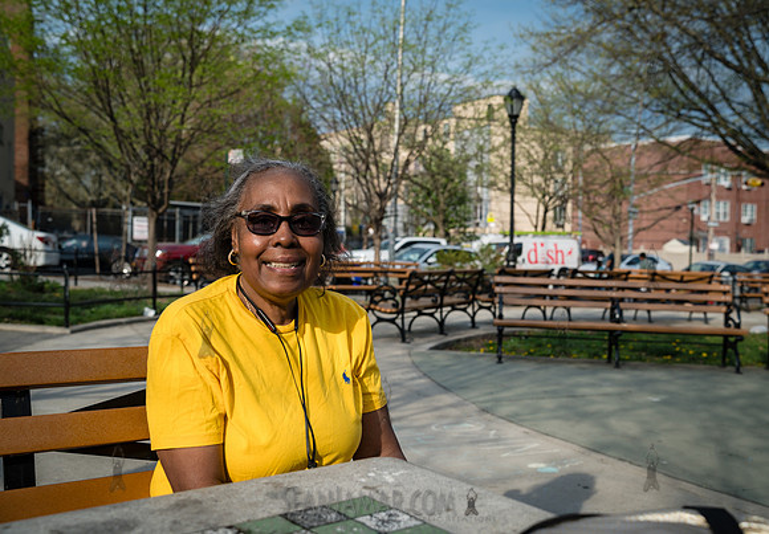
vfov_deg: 37.0
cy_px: 267
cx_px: 407
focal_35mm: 37
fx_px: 798
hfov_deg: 51.4
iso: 200
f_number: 4.5
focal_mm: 35
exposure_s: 1/1250
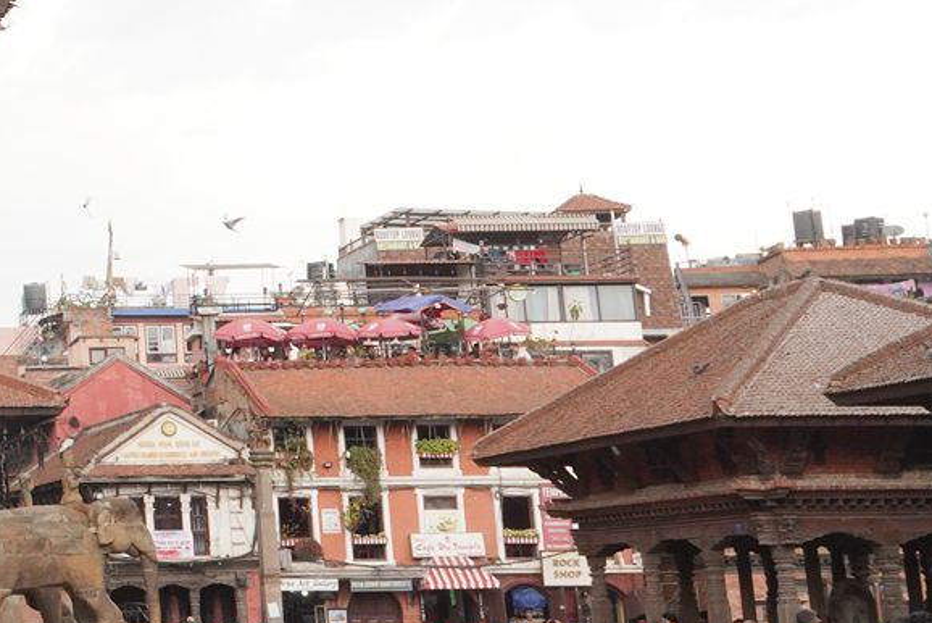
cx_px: -414
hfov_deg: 21.1
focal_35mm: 83
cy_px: 144
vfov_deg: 16.4
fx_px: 2150
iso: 800
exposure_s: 1/100
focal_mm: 24
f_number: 16
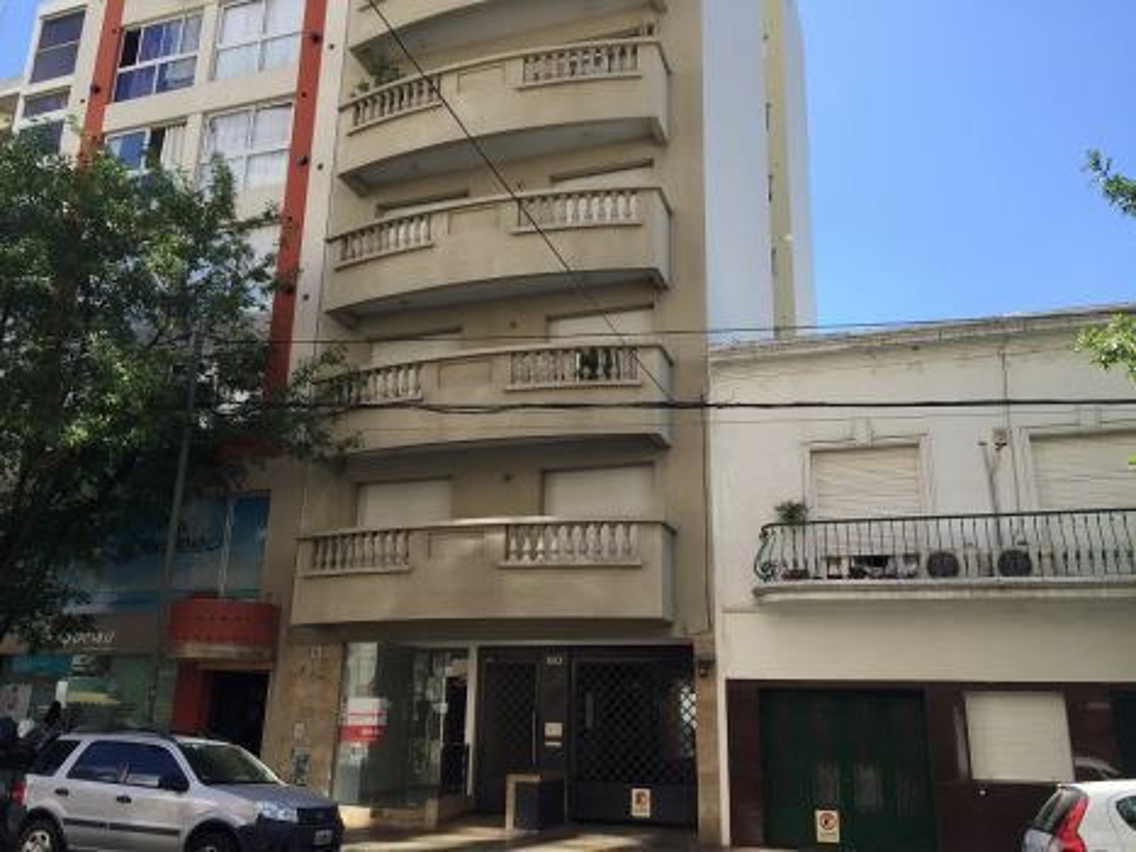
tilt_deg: +17.4
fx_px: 951
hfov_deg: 61.7
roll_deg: -2.0
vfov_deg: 48.2
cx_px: 568
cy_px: 426
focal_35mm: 29
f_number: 2.2
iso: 32
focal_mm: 4.15
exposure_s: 1/942
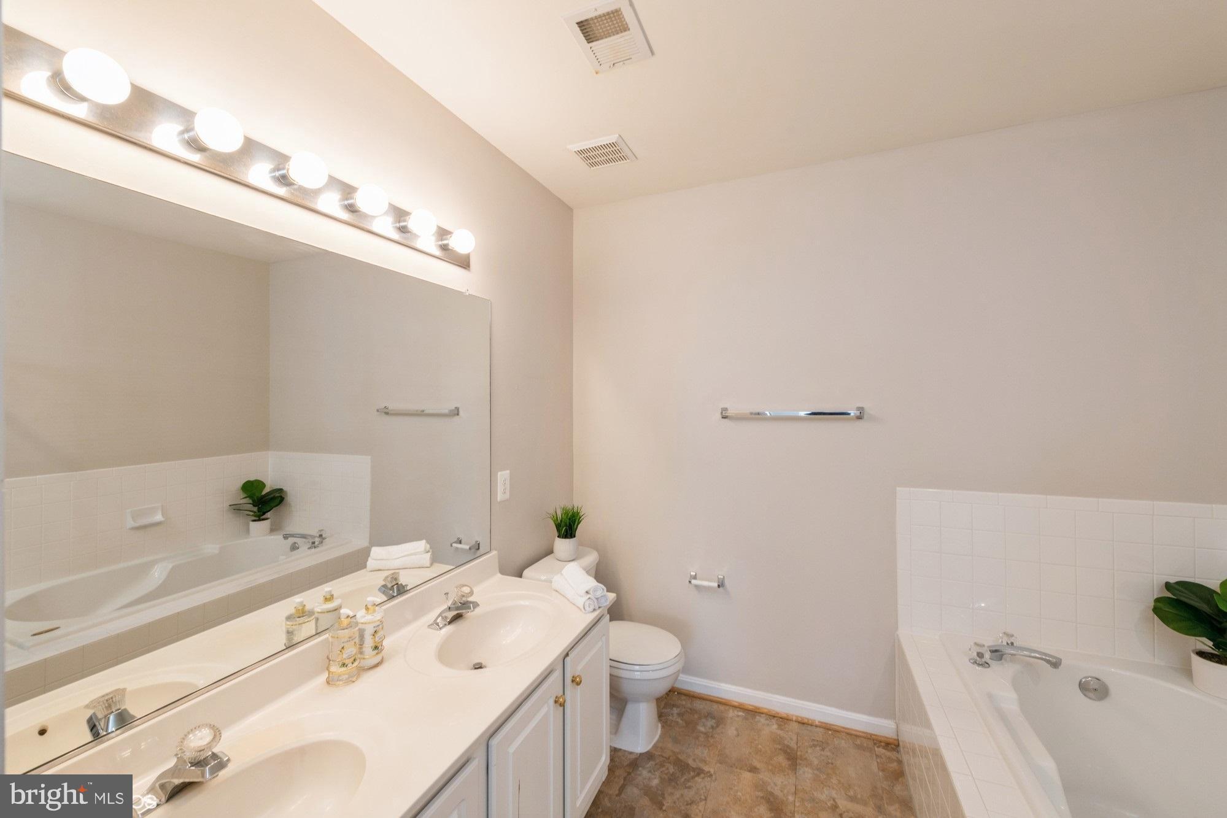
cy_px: 409
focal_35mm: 14
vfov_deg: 81.2
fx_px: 477
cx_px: 614
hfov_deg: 104.3
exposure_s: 1/13
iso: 400
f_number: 10
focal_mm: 14
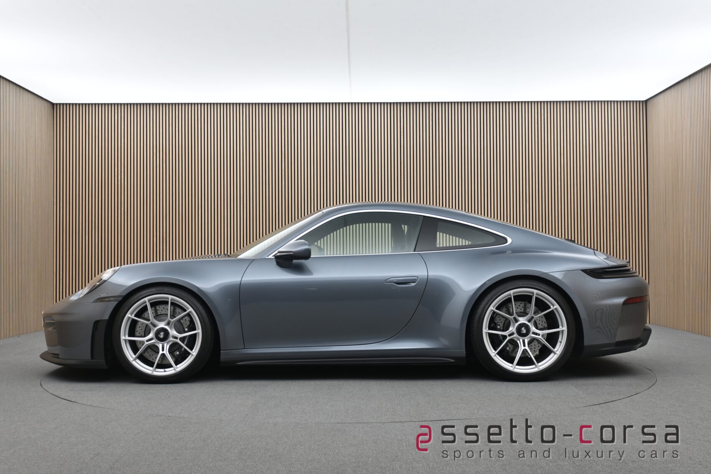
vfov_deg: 32.4
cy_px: 237
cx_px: 356
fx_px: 815
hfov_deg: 47.2
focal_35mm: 41
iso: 560
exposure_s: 1/40
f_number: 4.5
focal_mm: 27.5
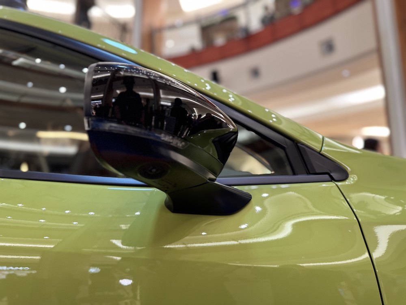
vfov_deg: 56.8
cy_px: 152
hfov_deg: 71.6
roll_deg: +0.6
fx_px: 281
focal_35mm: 24
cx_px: 203
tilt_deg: +8.8
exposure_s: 1/78
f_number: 1.78
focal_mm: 6.76
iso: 200
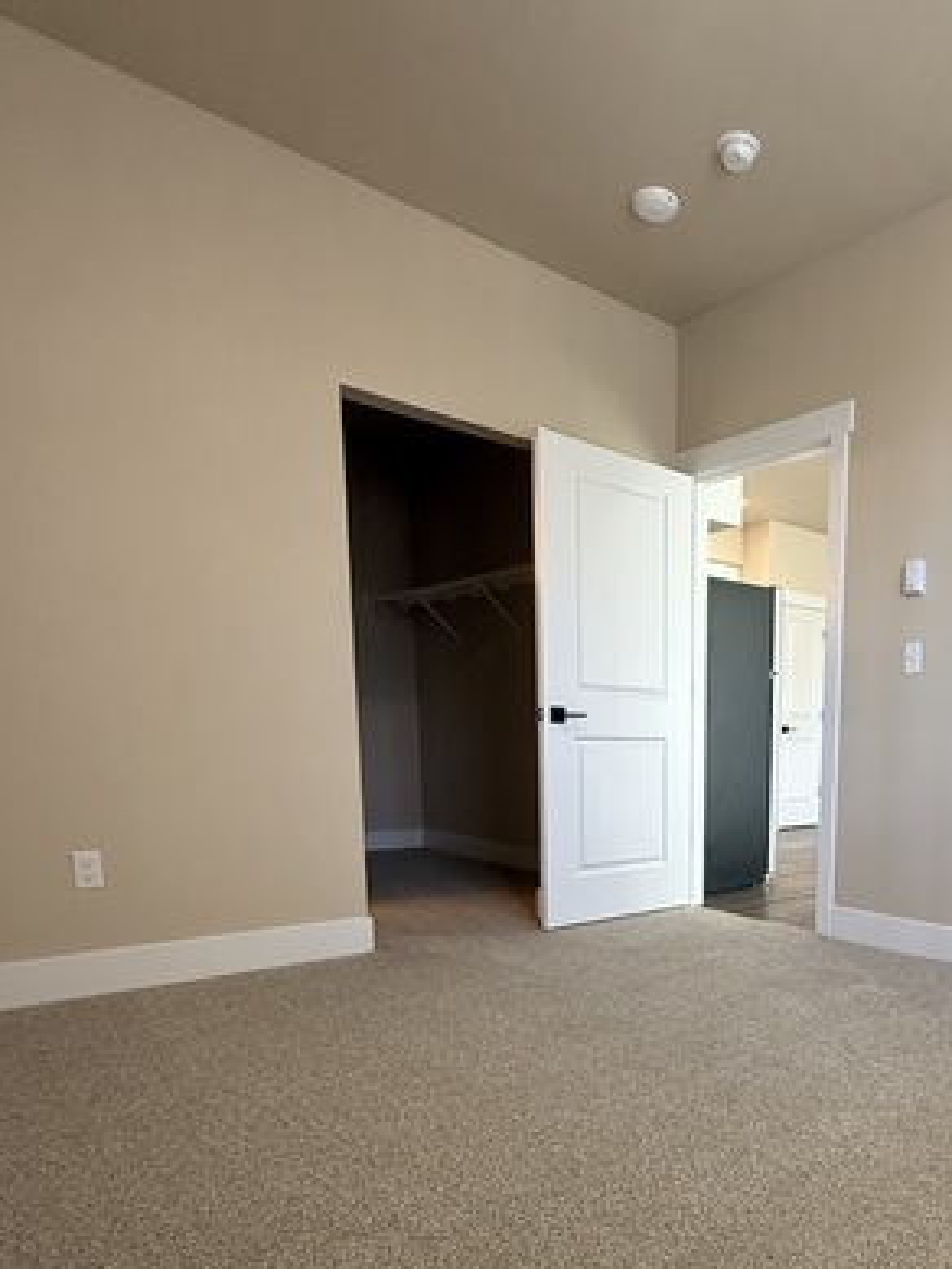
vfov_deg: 68.9
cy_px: 879
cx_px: 750
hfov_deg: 53.4
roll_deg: -2.2
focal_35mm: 24
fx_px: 880
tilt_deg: -8.4
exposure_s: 1/120
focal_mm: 2.22
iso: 250
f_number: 2.2
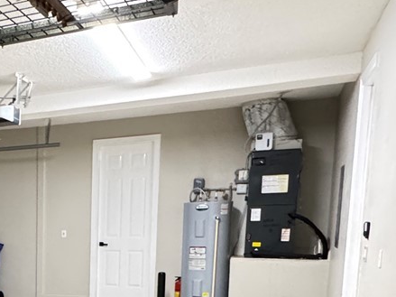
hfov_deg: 31.4
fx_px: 583
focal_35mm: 51
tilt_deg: -9.5
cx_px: -80
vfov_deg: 26.8
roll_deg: +0.4
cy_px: 305
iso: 640
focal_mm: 2.22
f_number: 2.2
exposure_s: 1/60
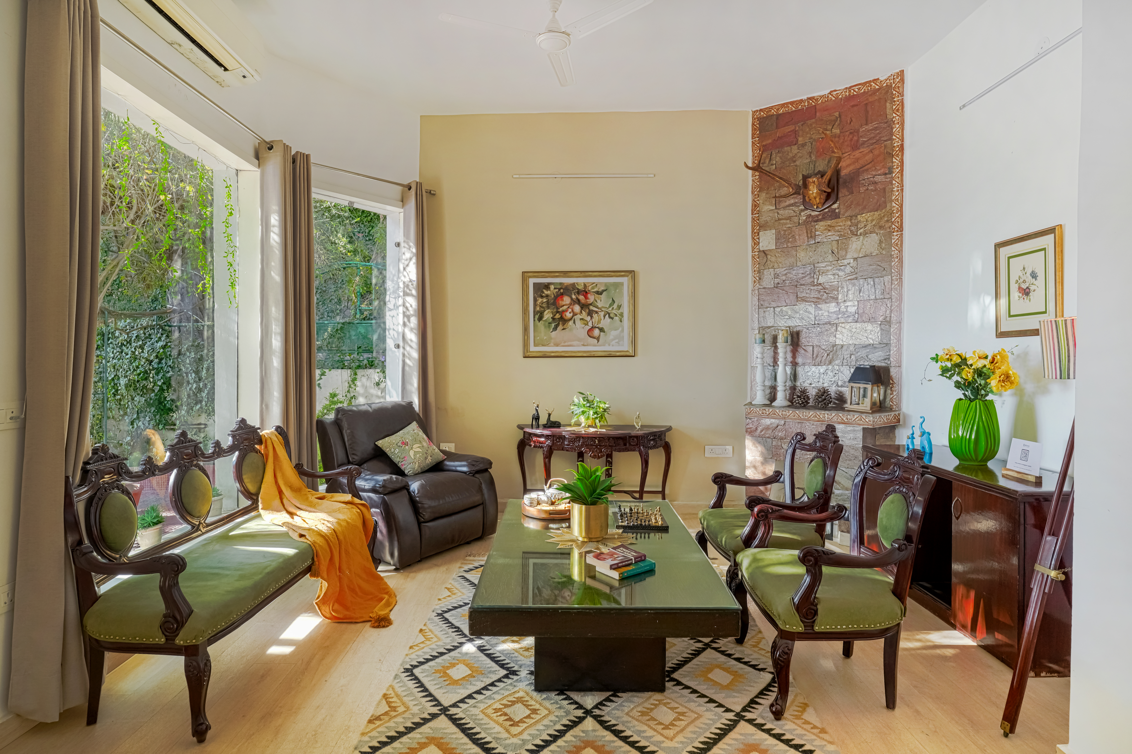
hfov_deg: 84.0
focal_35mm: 20
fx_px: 629
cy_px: 377
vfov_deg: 61.9
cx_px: 566
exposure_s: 1/20
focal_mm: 20
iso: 1000
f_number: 7.1
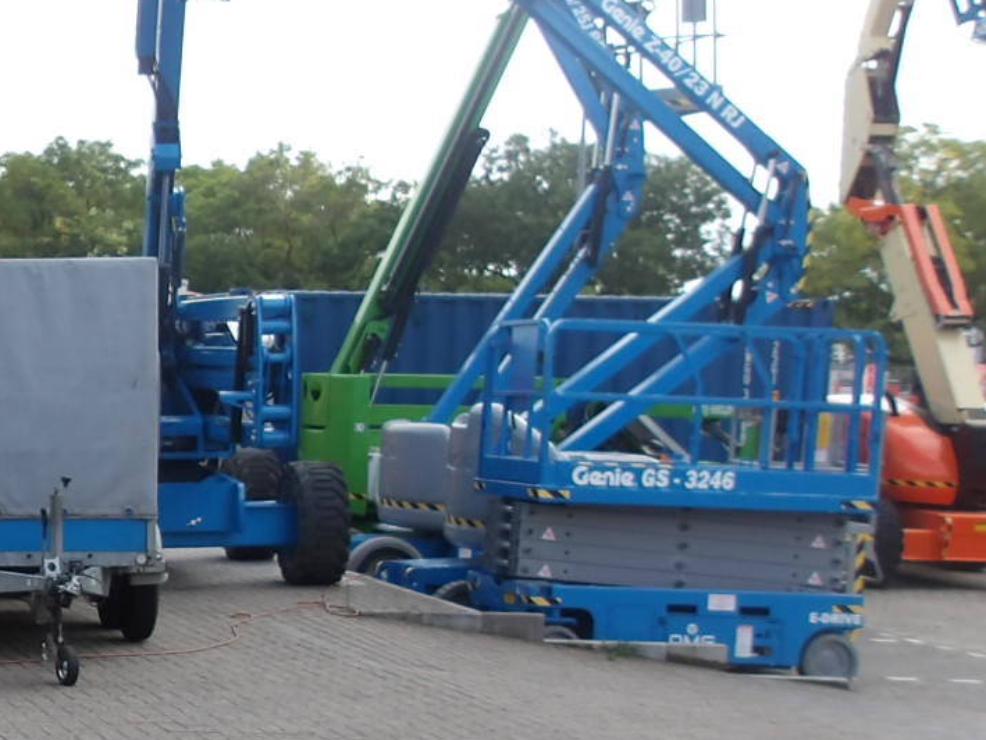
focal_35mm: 78
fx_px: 2222
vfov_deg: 18.8
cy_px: 570
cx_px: -392
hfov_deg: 21.8
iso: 100
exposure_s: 1/407
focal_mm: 4.9
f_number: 3
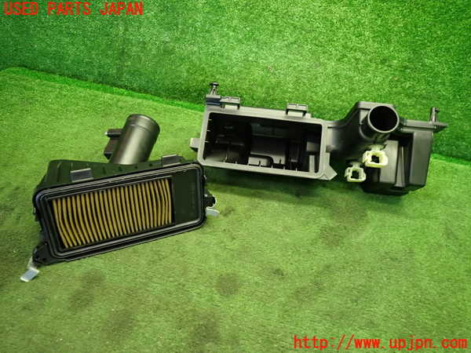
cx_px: 236
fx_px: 340
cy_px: 176
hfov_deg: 69.4
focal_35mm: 25
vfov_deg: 54.9
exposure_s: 1/30
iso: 250
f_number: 2
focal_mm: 4.5
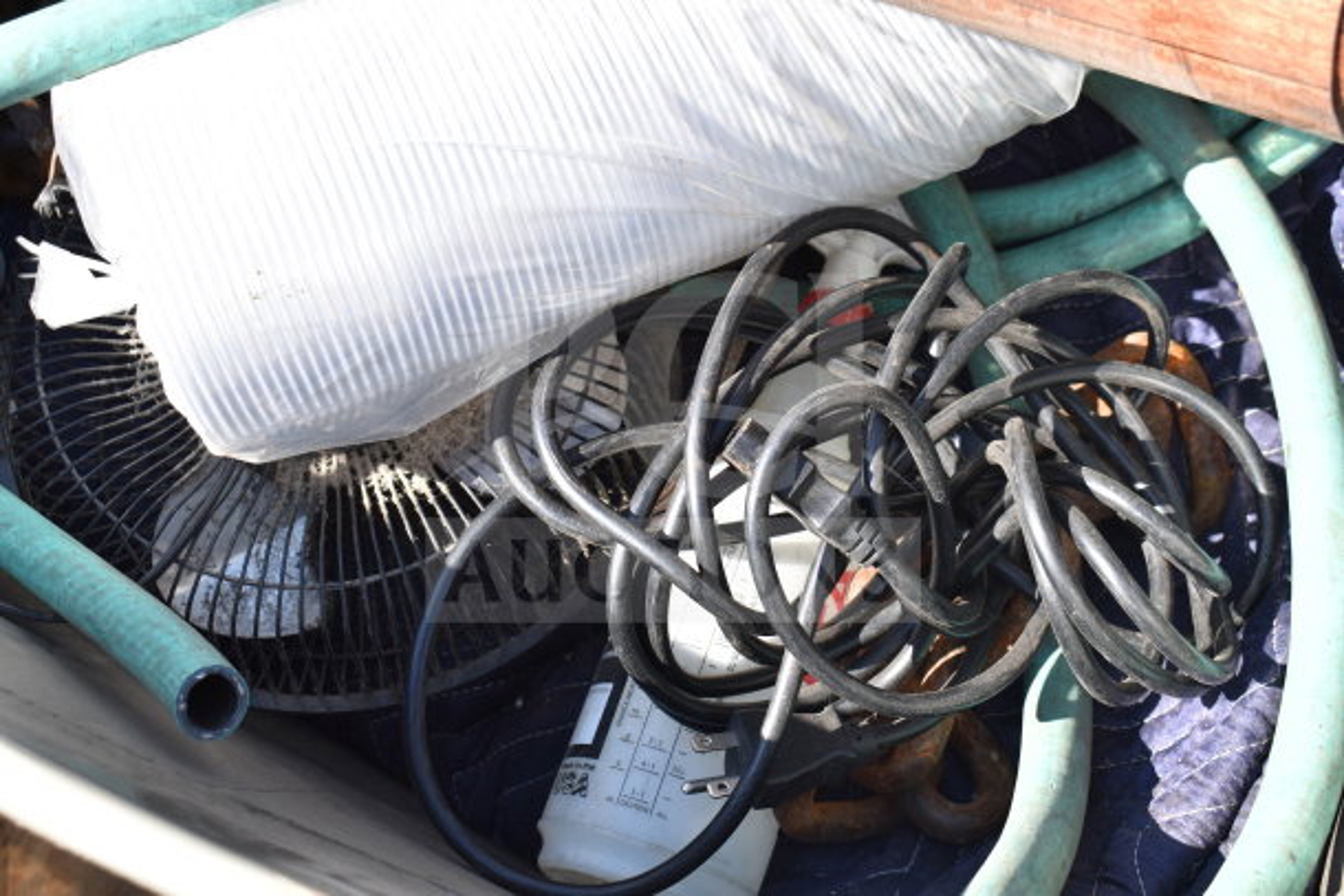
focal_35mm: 54
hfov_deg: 36.9
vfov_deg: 25.1
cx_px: 672
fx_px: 2016
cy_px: 448
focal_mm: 36
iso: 200
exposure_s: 1/200
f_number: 7.1
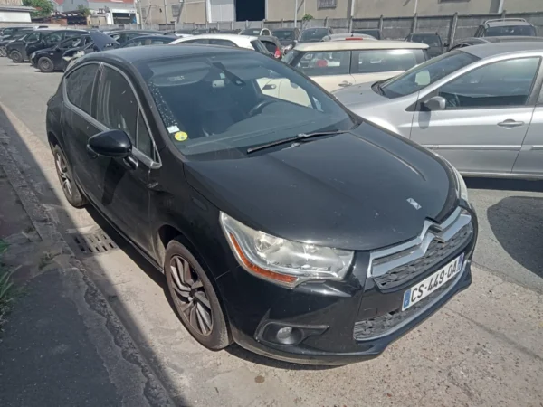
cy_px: 204
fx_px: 439
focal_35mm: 28
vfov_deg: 49.7
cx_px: 272
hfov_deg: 63.4
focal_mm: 3.46
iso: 100
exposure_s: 1/820
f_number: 2.2
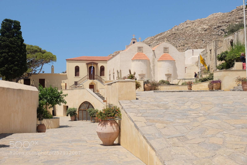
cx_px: 124
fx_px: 288
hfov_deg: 46.4
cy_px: 82
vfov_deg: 31.9
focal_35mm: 42
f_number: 7.1
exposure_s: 1/640
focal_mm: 27.9
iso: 800
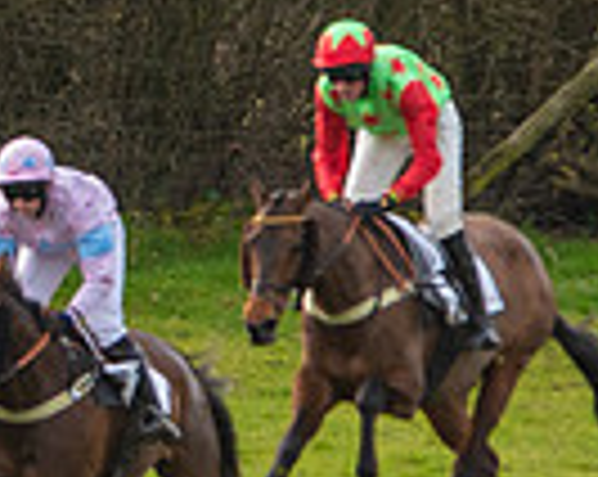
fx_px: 49253
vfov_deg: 0.6
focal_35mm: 2787
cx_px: -585
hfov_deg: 0.7
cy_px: 350
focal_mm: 400
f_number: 5.6
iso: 400
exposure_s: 1/1600
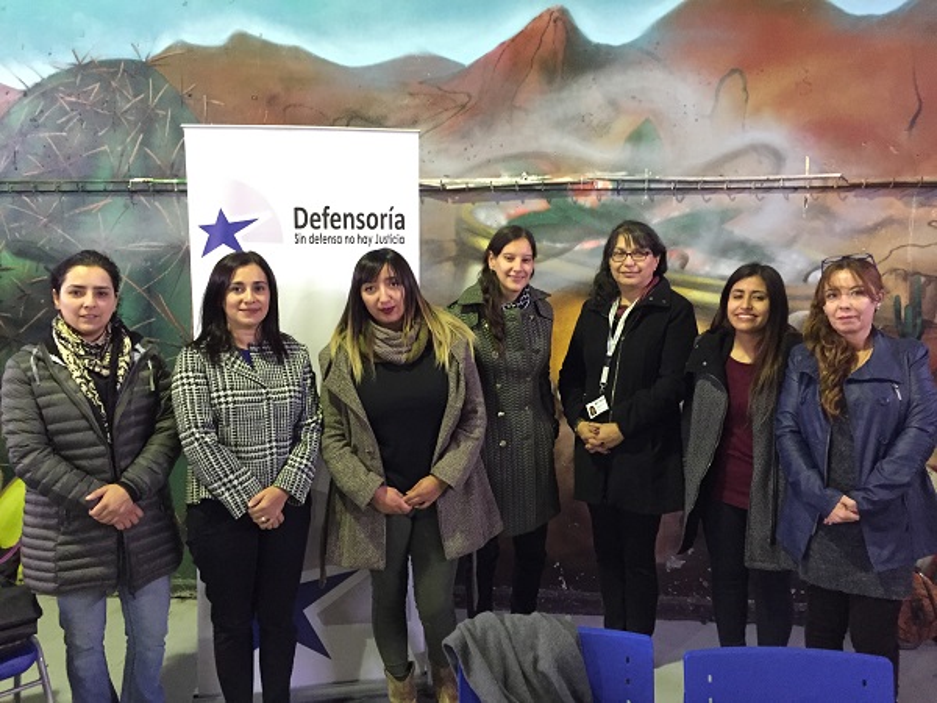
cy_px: 352
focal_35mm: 29
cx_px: 468
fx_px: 785
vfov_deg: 48.2
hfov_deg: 61.7
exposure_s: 1/17
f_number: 2.2
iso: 320
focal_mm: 4.15
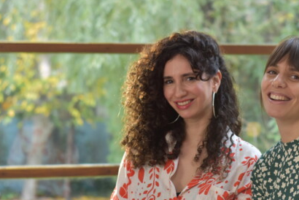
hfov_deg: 17.4
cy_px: 133
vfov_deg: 11.7
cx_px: 226
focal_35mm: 117
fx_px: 972
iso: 640
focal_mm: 50
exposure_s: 1/250
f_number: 2.8
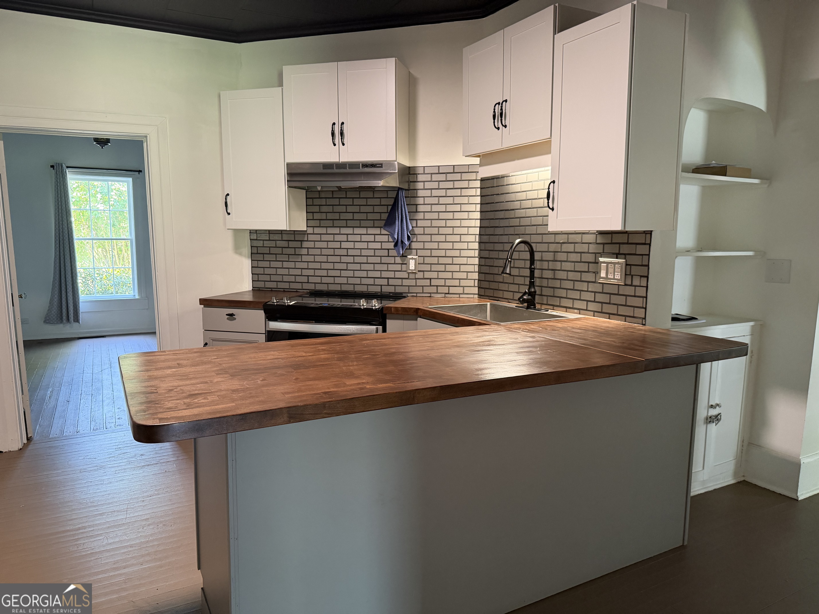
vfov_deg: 56.8
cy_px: 307
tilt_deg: -7.2
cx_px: 410
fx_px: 568
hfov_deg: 71.6
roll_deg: -0.6
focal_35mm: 24
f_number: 1.78
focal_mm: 6.76
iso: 320
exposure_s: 1/60
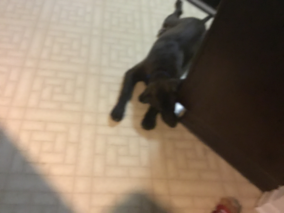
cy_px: 106
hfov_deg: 58.4
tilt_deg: -50.9
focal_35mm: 31
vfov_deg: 45.4
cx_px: 142
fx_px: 254
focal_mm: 3.3
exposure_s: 1/15
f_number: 2.4
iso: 800
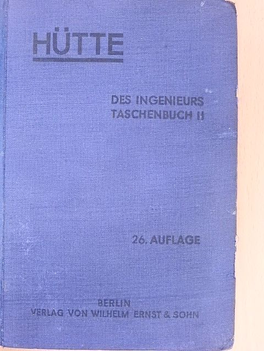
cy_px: 176
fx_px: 712
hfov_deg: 21.0
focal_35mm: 70
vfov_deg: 27.8
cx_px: 132
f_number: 4.5
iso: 1600
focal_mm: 12.5
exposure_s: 1/80
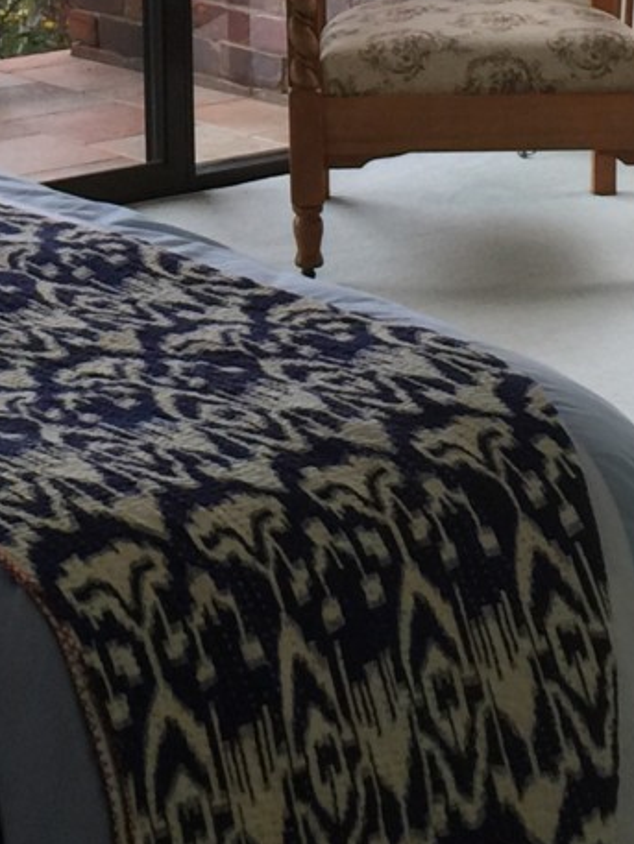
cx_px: 11
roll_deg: +1.9
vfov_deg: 14.4
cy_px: -316
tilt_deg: -2.6
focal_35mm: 130
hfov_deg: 11.3
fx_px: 3173
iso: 32
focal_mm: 4.15
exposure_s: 1/30
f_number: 2.2
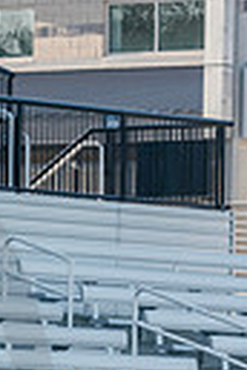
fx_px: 4868
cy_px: 463
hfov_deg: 2.9
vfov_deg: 4.3
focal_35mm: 473
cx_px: -448
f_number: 6.3
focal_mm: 105
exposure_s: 1/1000
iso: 1250
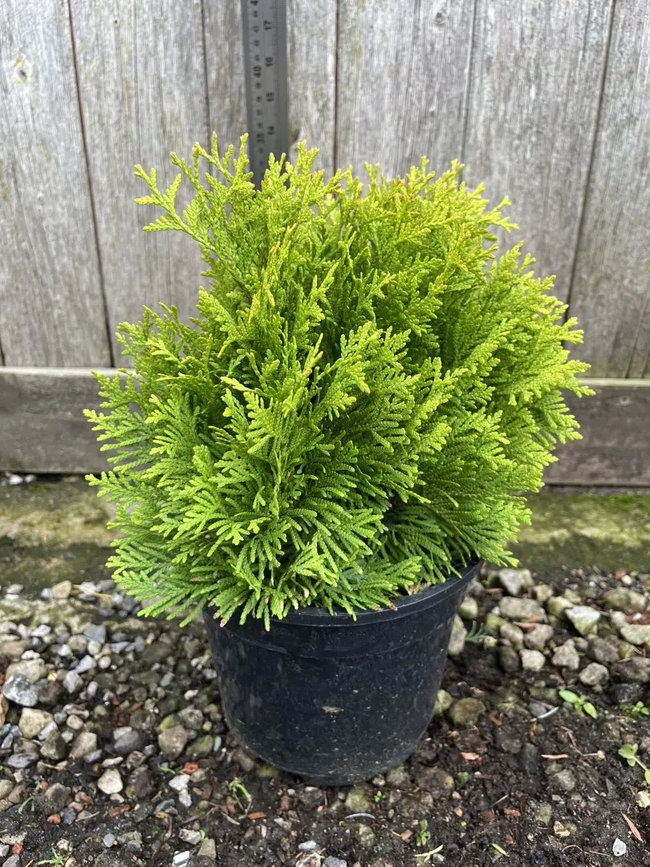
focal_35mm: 26
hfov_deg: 53.1
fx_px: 651
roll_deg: +1.1
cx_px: 325
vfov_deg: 67.3
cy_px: 434
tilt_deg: -22.7
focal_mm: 5.1
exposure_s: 1/223
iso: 40
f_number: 1.6
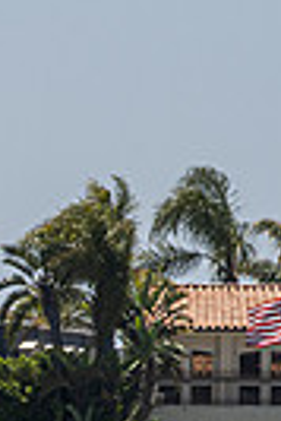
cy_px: 648
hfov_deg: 1.2
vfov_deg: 1.7
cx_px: -479
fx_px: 13849
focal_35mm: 1186
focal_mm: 200
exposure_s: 1/400
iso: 250
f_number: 18
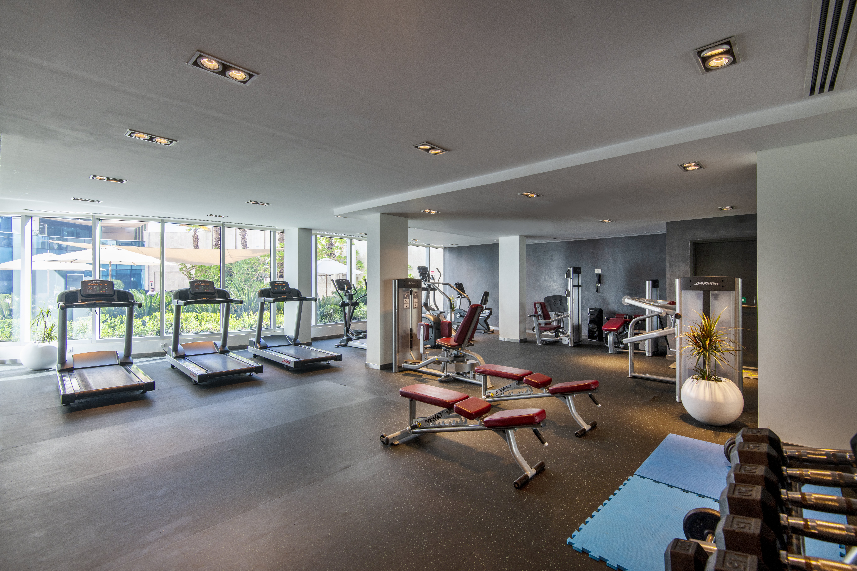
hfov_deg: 96.7
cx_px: 428
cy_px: 286
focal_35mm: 16
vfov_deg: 73.7
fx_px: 381
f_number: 8
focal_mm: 16
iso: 100
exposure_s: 1/5
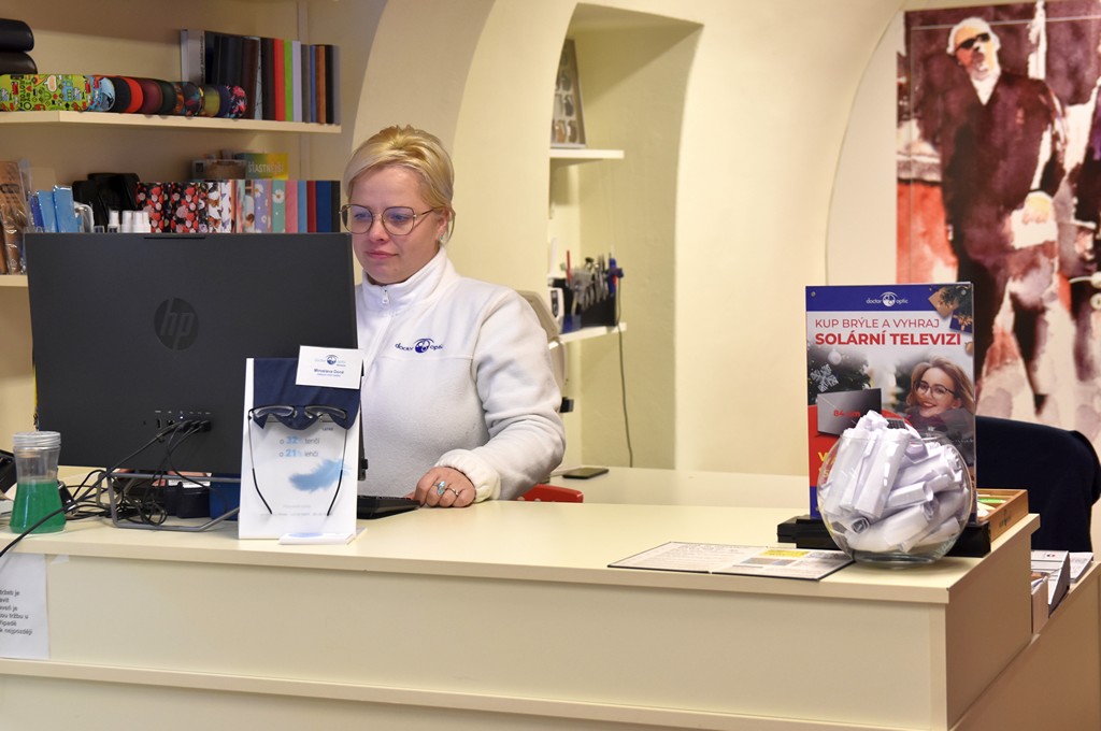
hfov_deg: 30.5
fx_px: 2016
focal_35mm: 66
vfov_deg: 20.6
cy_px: 366
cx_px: 550
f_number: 4.5
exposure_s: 1/80
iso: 800
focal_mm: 44
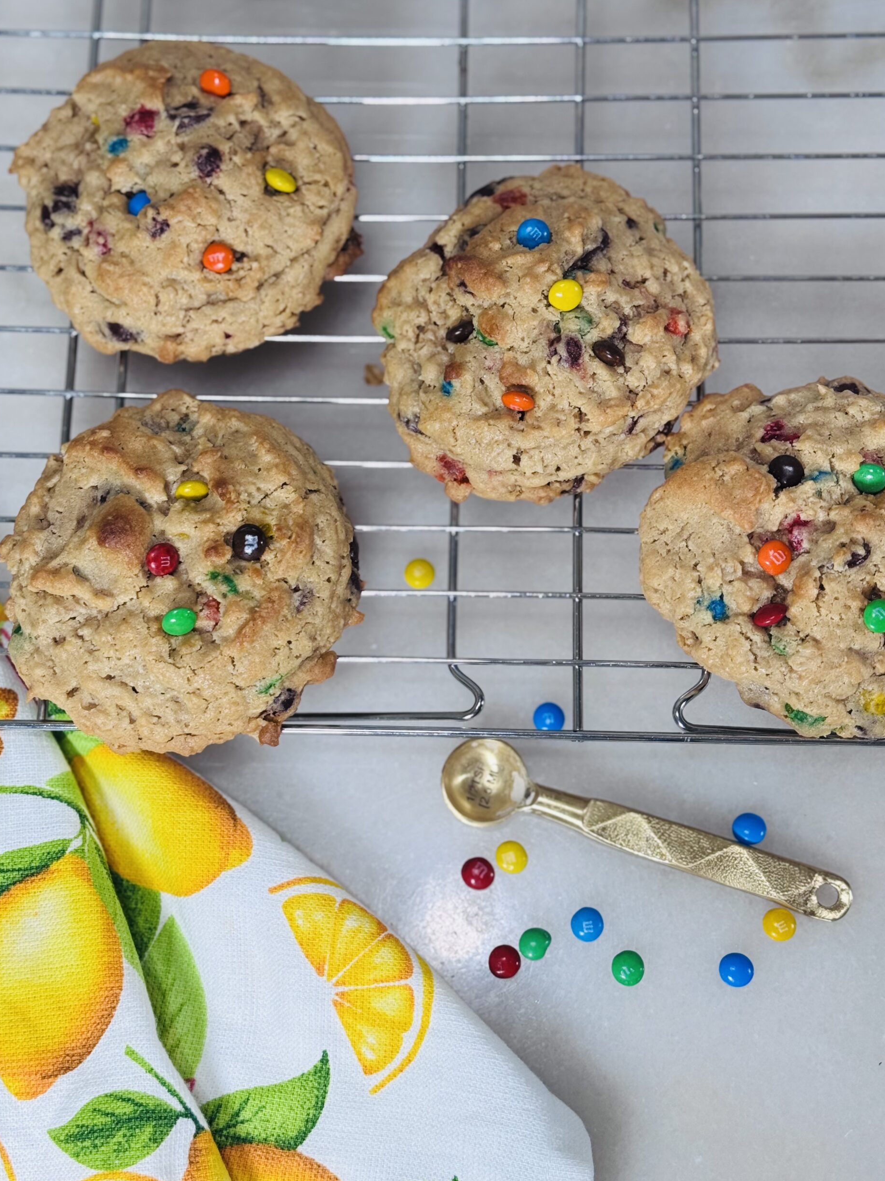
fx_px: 1705
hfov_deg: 29.1
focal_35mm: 50
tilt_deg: -74.5
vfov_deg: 38.2
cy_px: 568
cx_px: 432
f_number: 1.78
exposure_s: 1/120
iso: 160
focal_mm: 6.76
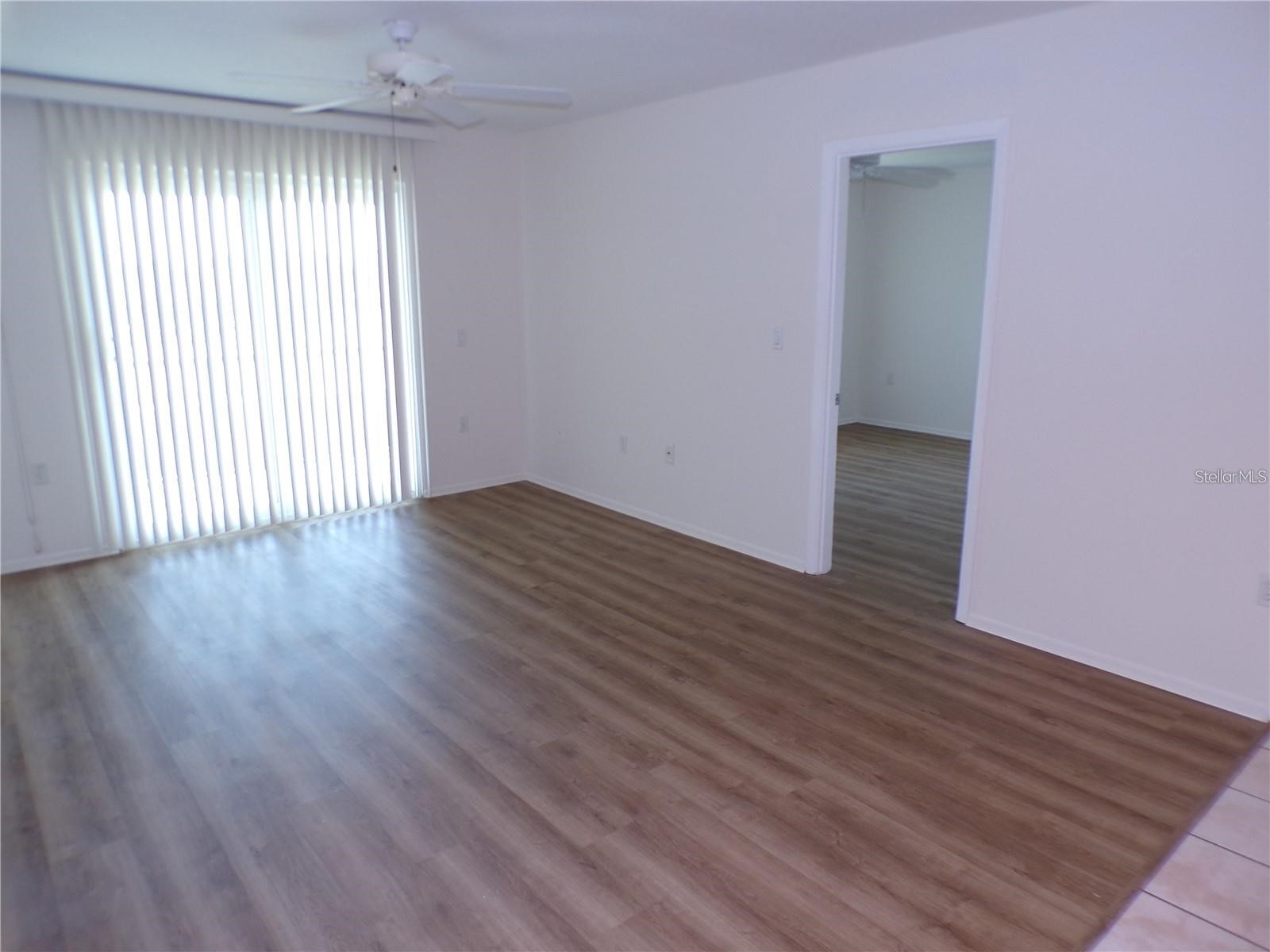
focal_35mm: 24
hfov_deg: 71.6
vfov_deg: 56.8
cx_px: 635
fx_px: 881
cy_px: 476
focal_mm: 4.3
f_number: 3
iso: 131
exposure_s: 1/34
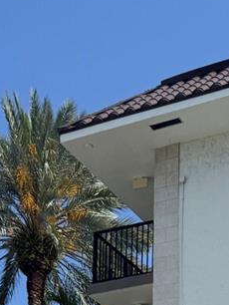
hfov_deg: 15.5
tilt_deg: +4.0
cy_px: 583
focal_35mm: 94
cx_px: 222
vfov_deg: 16.6
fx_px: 828
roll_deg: -1.4
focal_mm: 6.76
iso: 80
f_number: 1.78
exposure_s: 1/5319
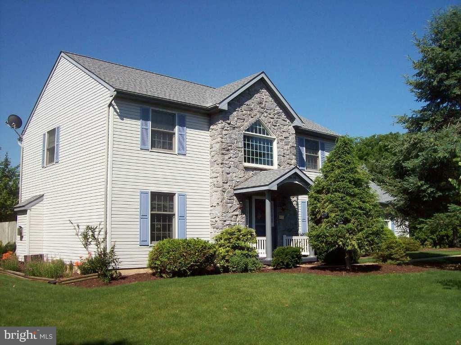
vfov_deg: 39.7
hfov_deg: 51.4
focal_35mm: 36
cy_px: 172
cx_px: 230
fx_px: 479
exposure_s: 1/761
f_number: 4.8
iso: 80
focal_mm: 6
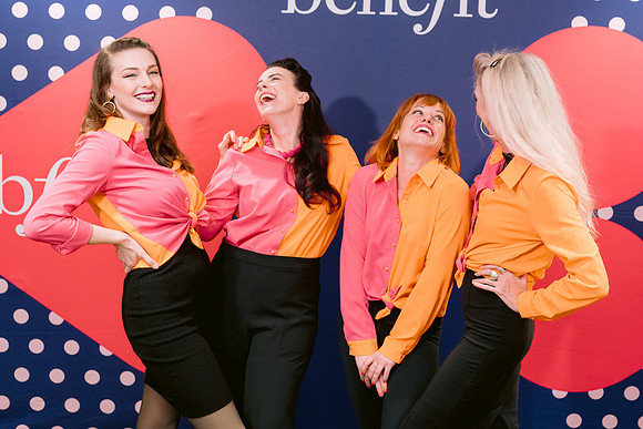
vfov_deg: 25.5
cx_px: 316
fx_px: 949
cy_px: 206
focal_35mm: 53
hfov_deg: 37.4
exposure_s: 1/60
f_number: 4
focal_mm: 50
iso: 800
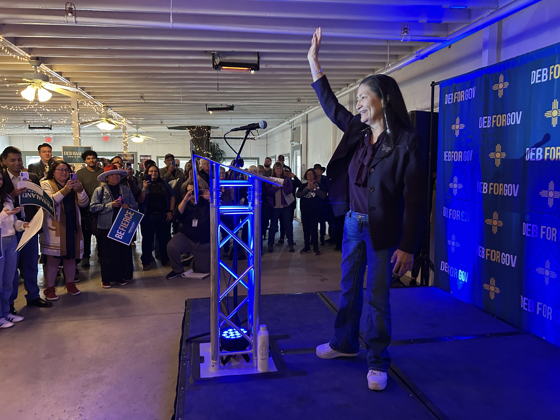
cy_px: 210
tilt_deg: -3.3
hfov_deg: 67.3
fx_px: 421
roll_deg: +2.0
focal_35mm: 26
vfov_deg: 53.1
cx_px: 280
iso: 400
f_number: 1.5
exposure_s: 1/60
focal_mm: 5.7
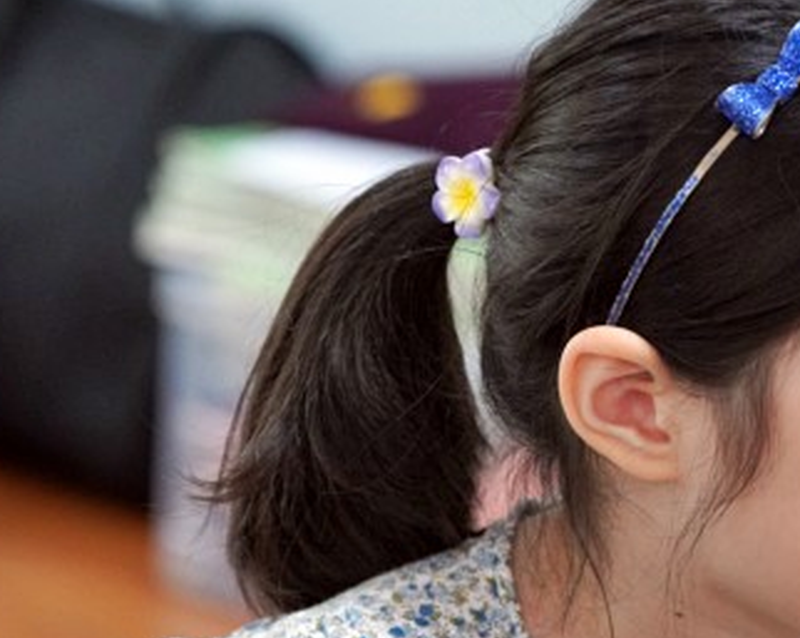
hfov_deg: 4.3
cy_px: 606
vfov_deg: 3.4
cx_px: 643
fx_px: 10740
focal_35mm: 454
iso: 3200
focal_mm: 173
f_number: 4
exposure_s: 1/200
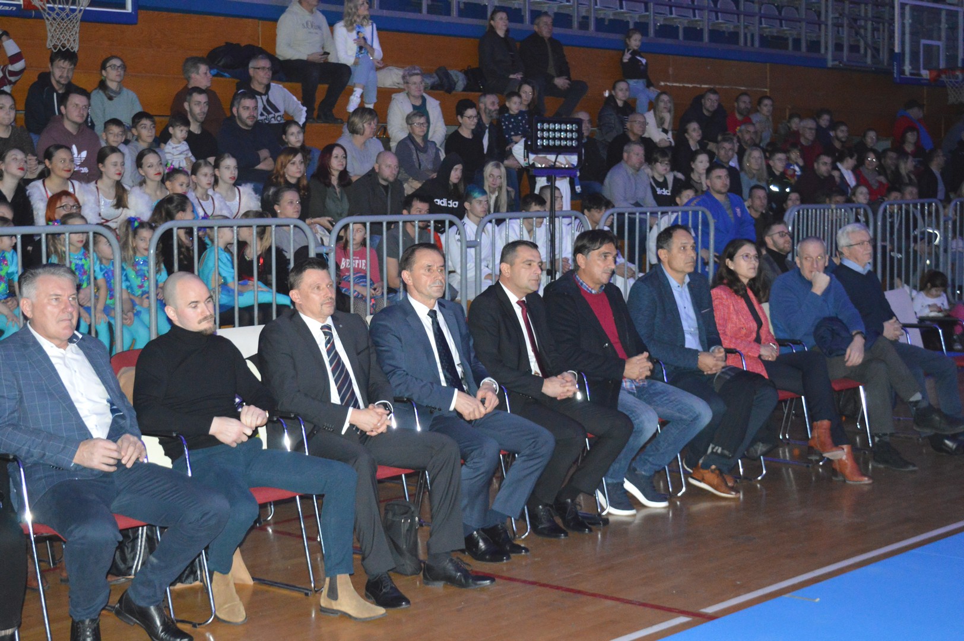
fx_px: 1605
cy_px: 320
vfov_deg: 22.6
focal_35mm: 60
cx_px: 482
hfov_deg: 33.4
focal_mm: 40
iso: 3200
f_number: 5
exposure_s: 1/60
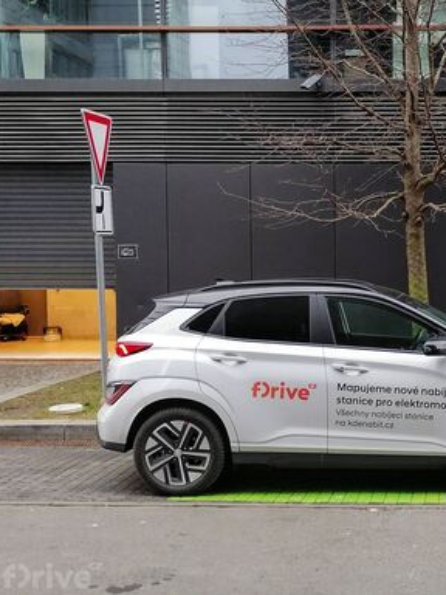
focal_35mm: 61
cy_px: 298
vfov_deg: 31.7
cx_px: 396
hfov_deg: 23.4
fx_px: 1048
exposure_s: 1/60
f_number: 1.8
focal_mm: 5.3
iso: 250
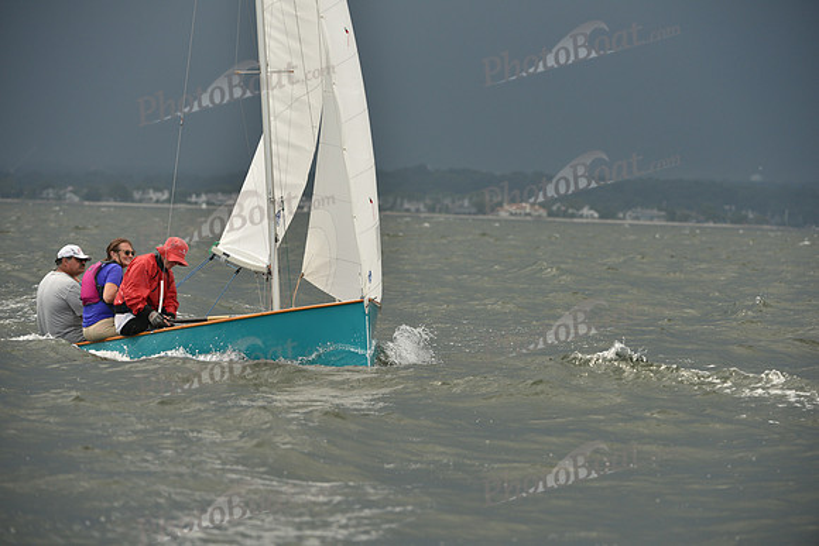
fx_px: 5461
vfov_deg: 5.7
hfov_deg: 8.6
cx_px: 410
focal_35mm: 240
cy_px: 273
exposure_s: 1/1000
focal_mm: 240
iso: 320
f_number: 6.3
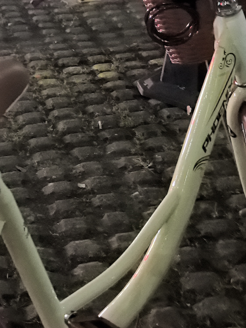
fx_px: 701
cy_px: 99
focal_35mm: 74
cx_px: 107
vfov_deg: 26.1
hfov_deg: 19.9
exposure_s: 1/14.3
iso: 2500
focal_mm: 6.98
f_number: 1.4
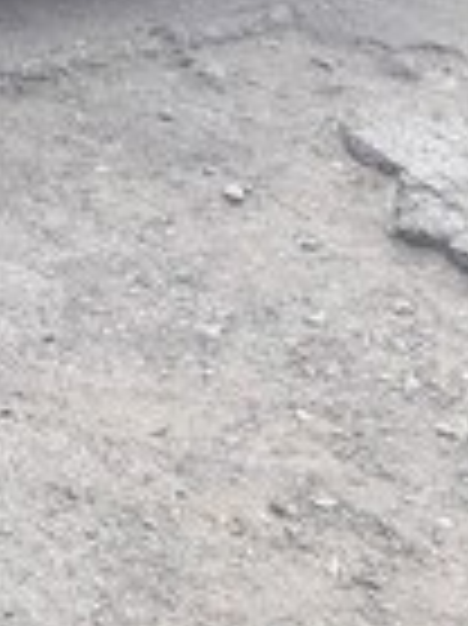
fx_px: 1805
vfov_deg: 17.8
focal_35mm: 100
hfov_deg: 14.2
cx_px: -148
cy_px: -279
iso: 40
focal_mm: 3.7
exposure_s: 1/100
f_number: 1.9
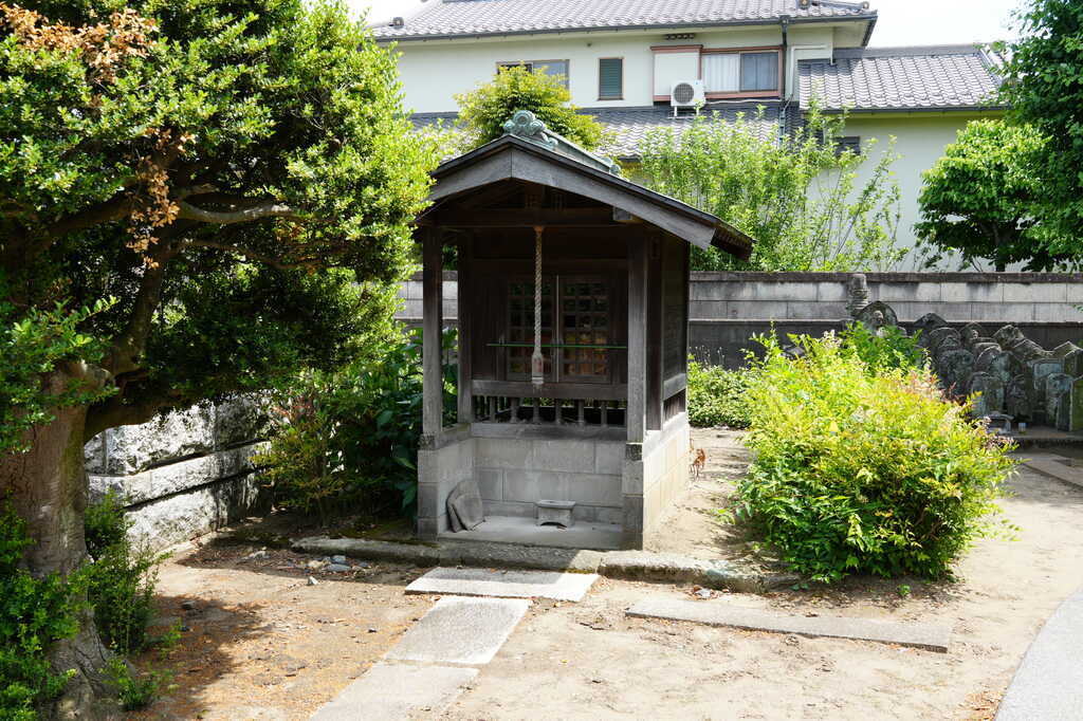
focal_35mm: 36
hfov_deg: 53.1
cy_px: 360
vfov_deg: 36.8
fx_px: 1083
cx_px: 542
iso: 100
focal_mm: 24
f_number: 7.1
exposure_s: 1/100
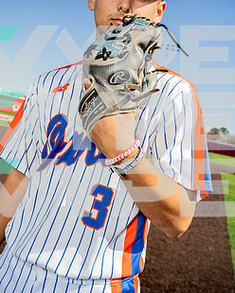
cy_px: 122
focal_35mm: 49
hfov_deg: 30.8
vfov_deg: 37.9
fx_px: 426
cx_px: 105
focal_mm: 36
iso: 125
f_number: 8
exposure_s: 1/250
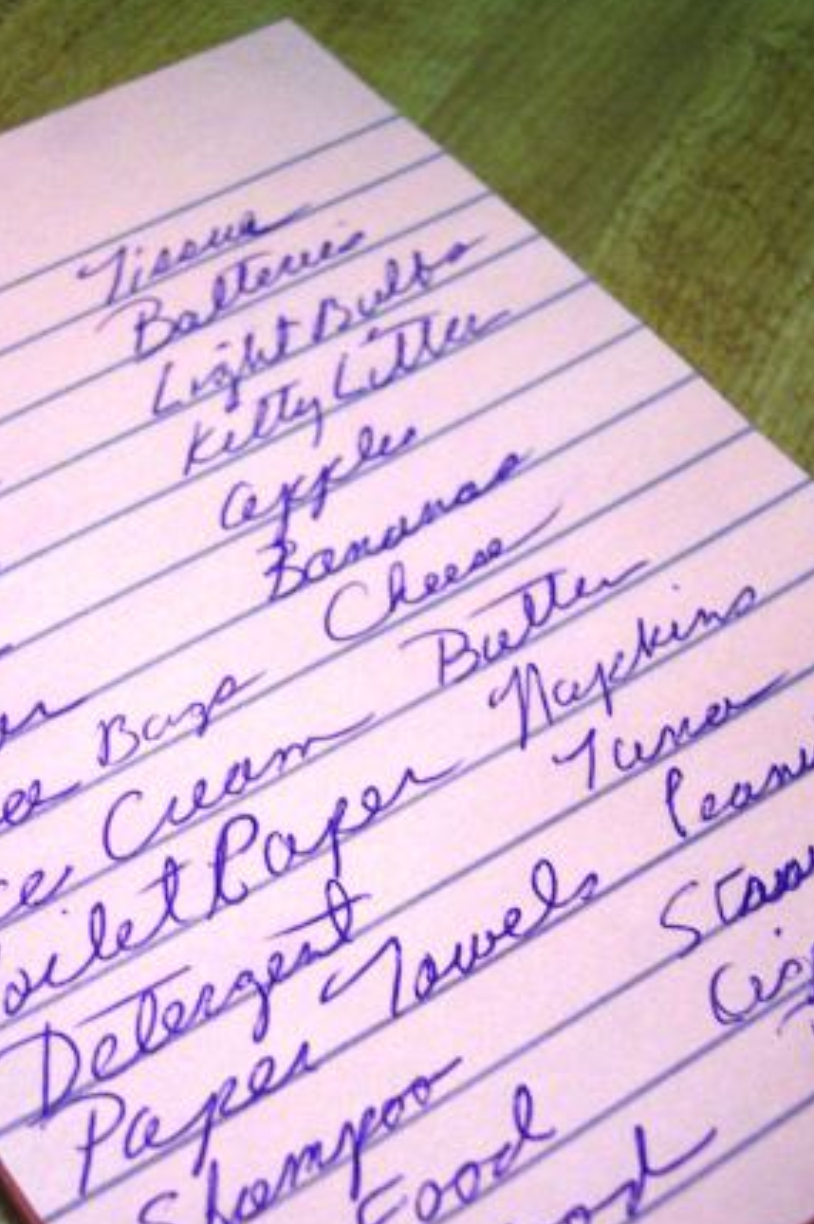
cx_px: 270
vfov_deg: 35.0
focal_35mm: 57
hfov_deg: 23.6
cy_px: 726
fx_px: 1936
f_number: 2.8
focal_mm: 8
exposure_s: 1/20
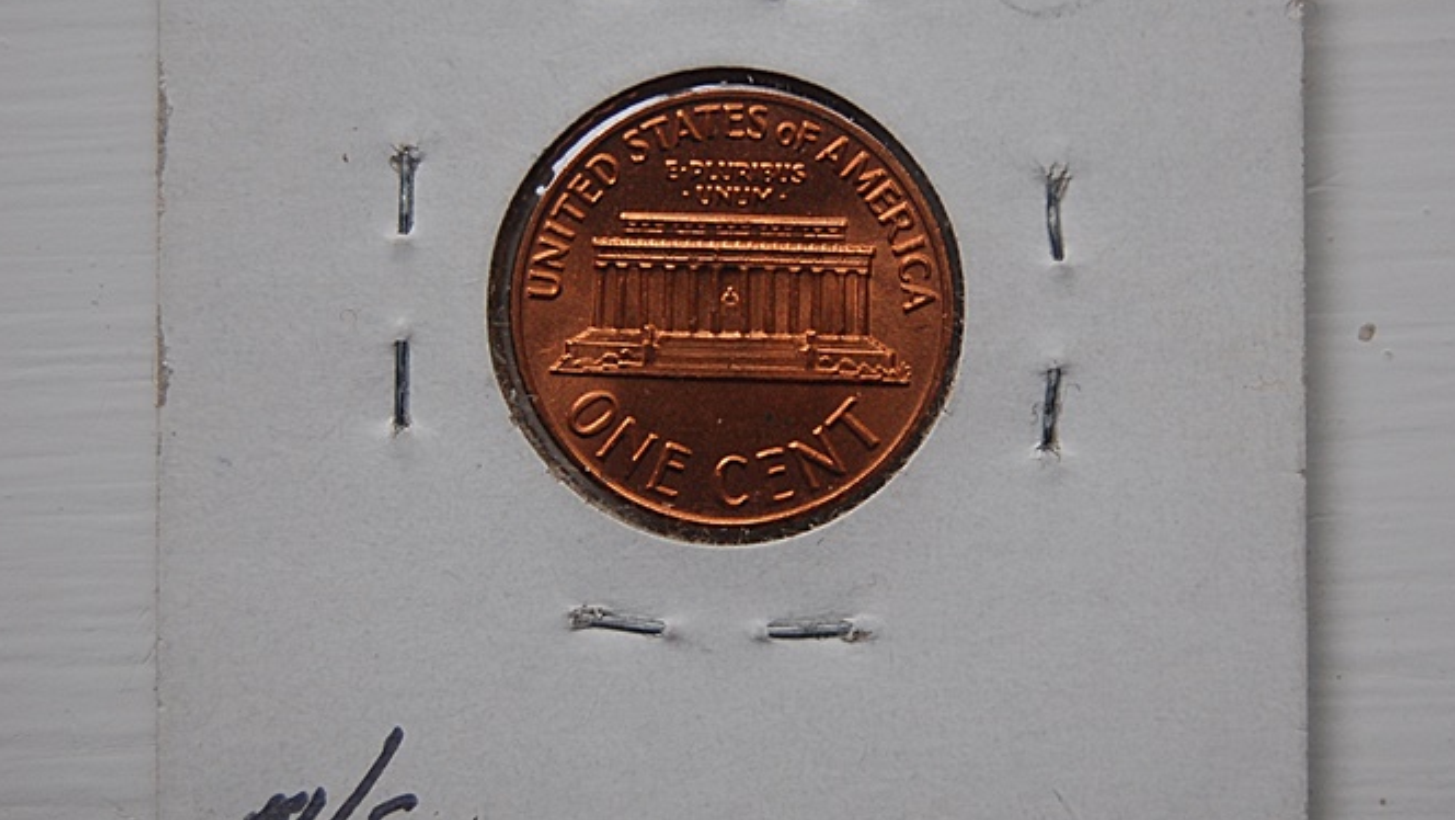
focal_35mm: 87
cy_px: 324
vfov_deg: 13.9
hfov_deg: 24.4
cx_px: 765
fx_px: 3358
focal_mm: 46
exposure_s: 1/30
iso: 500
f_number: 5.3
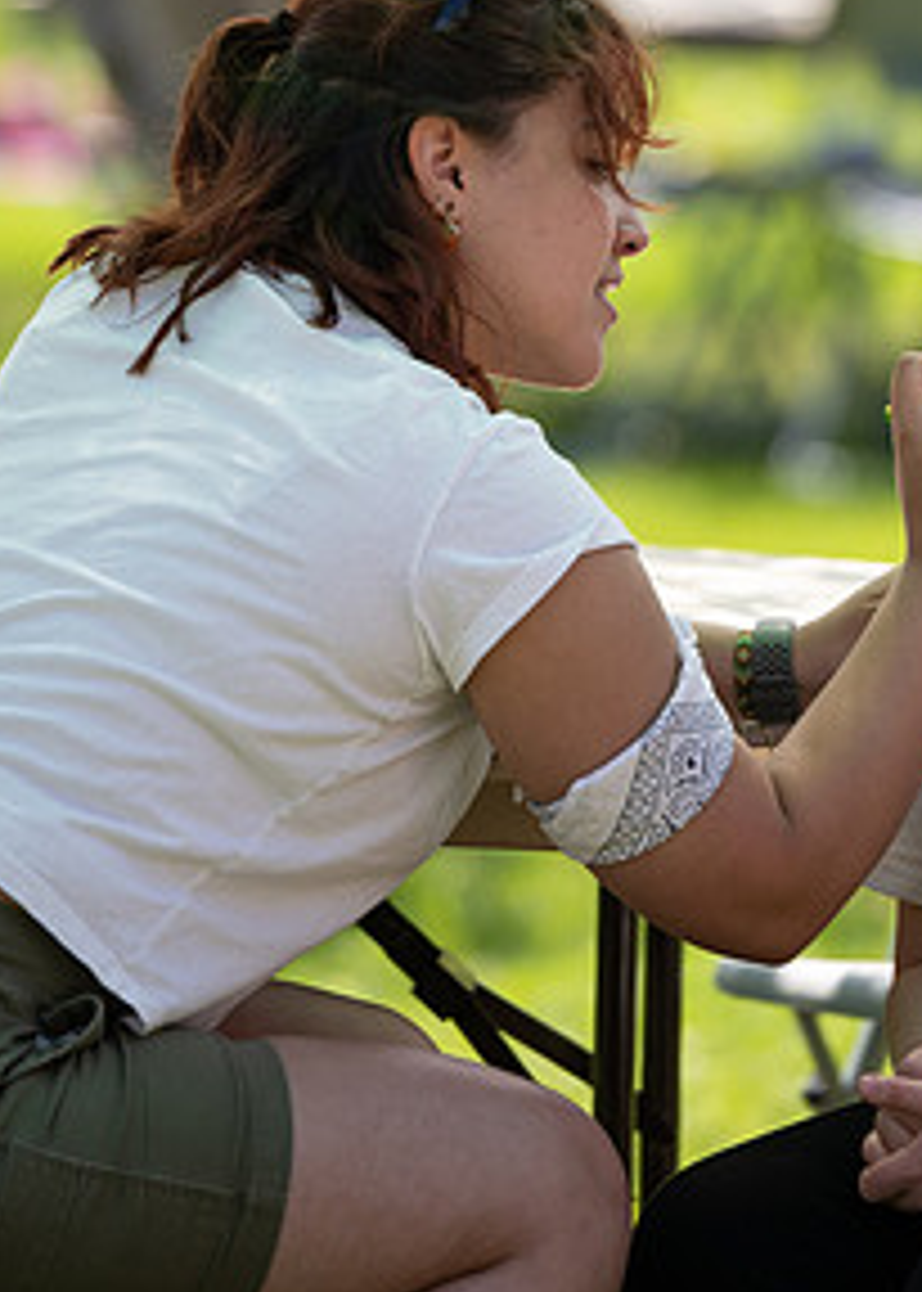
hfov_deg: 3.5
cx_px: 567
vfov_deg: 4.9
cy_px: 302
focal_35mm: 414
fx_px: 15177
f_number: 2.8
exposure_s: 1/1000
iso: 160
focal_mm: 180
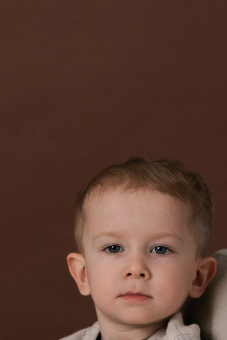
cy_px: 191
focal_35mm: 250
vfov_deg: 8.2
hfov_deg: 5.5
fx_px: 2363
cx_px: 296
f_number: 2.5
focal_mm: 85
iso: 400
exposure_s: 1/320
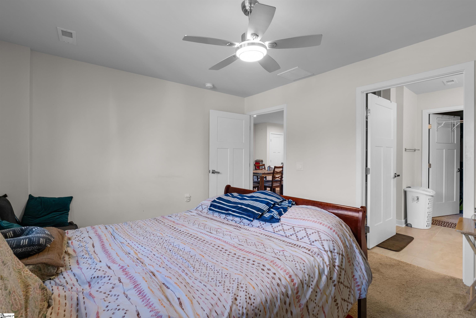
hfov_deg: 96.7
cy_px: 159
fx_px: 212
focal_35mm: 16
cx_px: 238
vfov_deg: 73.8
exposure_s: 1/2.5
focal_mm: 16
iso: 200
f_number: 8
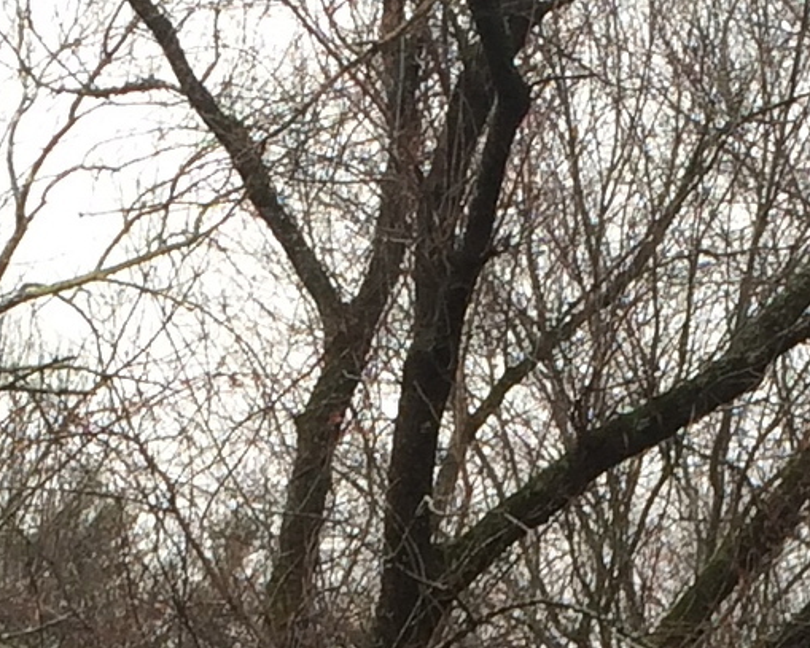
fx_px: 4099
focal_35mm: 171
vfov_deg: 8.5
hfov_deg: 11.3
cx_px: 581
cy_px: 1396
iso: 32
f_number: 2.2
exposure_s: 1/193
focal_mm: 4.15
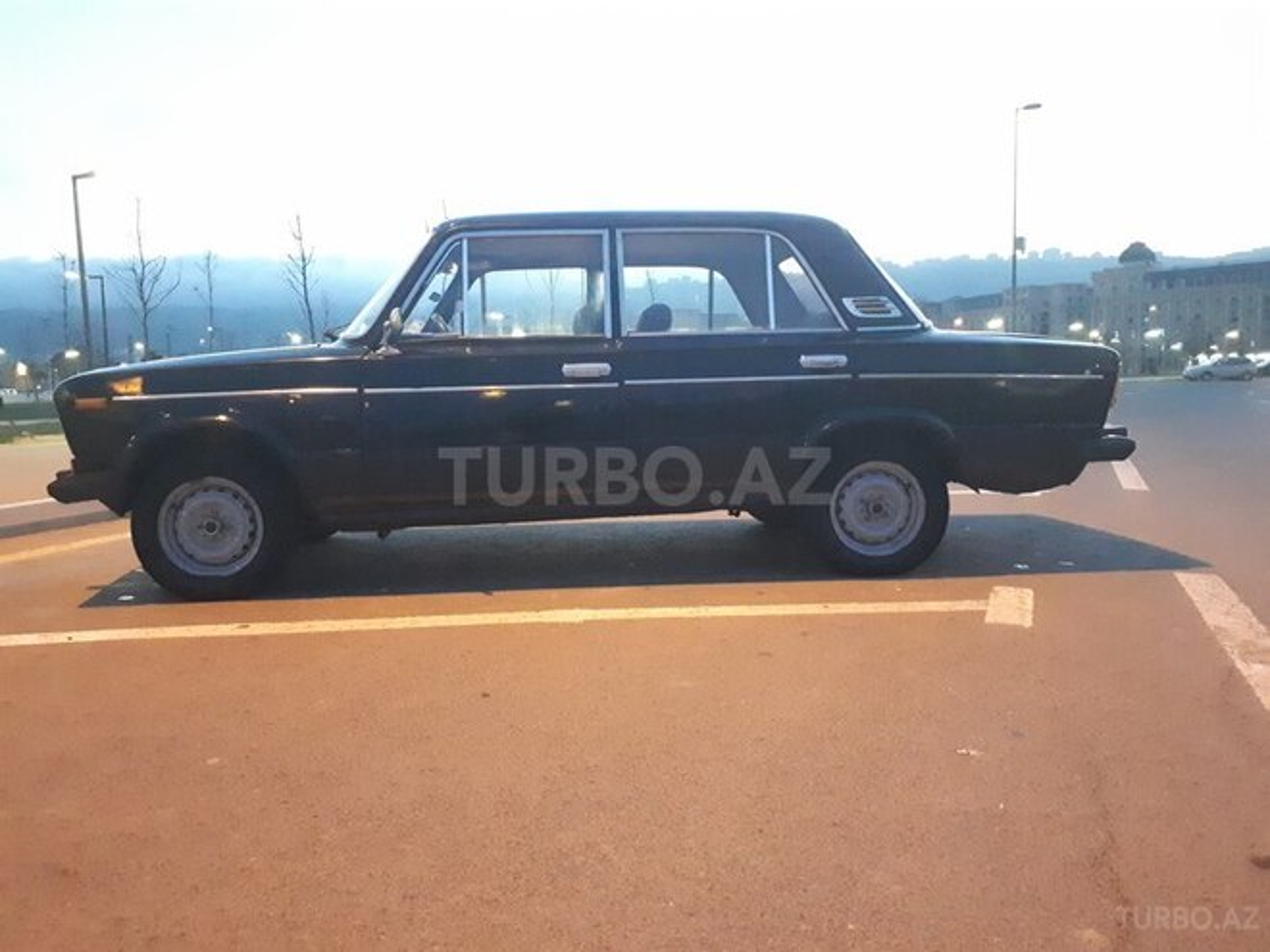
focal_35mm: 27
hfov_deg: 65.3
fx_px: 991
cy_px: 476
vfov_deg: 51.4
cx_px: 635
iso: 1250
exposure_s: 1/17
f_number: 1.9
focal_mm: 3.6
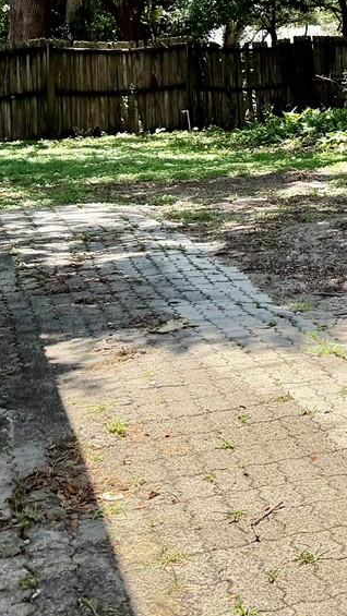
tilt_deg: +1.1
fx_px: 1210
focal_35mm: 74
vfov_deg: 27.3
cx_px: 609
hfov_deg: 14.5
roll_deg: +1.9
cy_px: 31
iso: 100
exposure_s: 1/2232
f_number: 1.78
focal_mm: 6.76
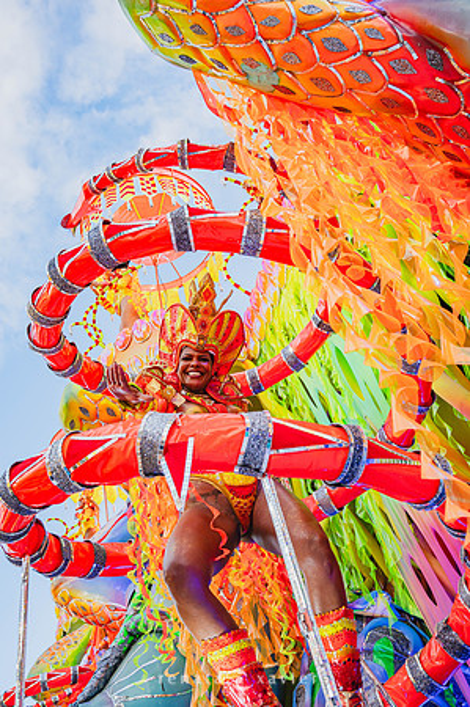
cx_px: 235
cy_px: 354
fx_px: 599
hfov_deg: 42.9
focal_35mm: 30
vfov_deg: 61.2
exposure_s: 1/1000
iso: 640
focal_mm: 30.5
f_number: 5.6
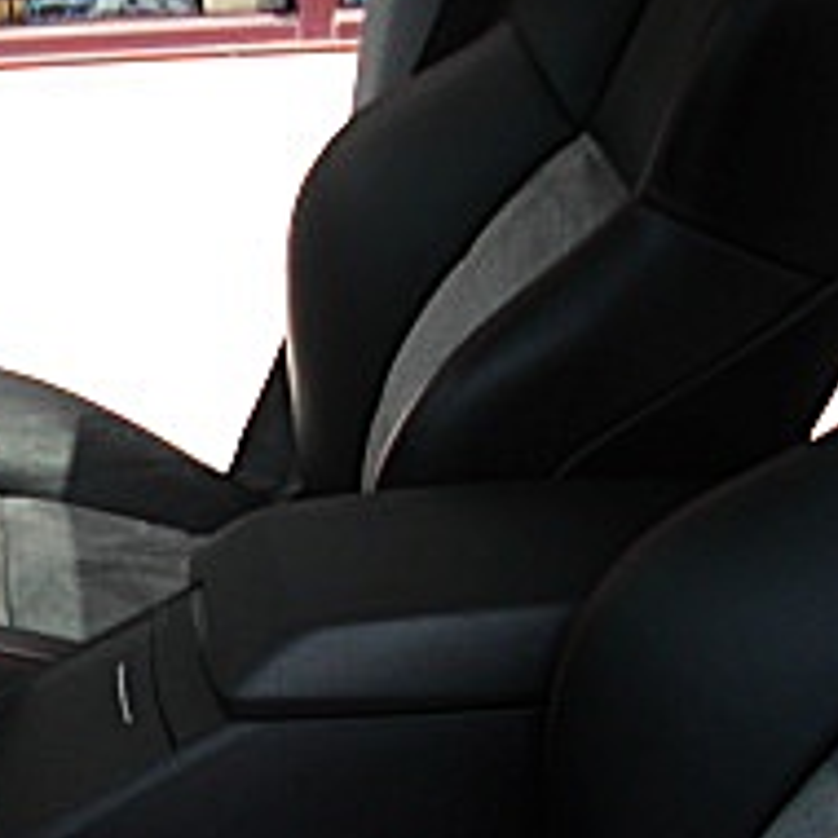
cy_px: 873
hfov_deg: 16.0
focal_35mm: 107
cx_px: 4
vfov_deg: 15.9
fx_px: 2931
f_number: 2.8
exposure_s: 1/250
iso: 50
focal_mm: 6.3
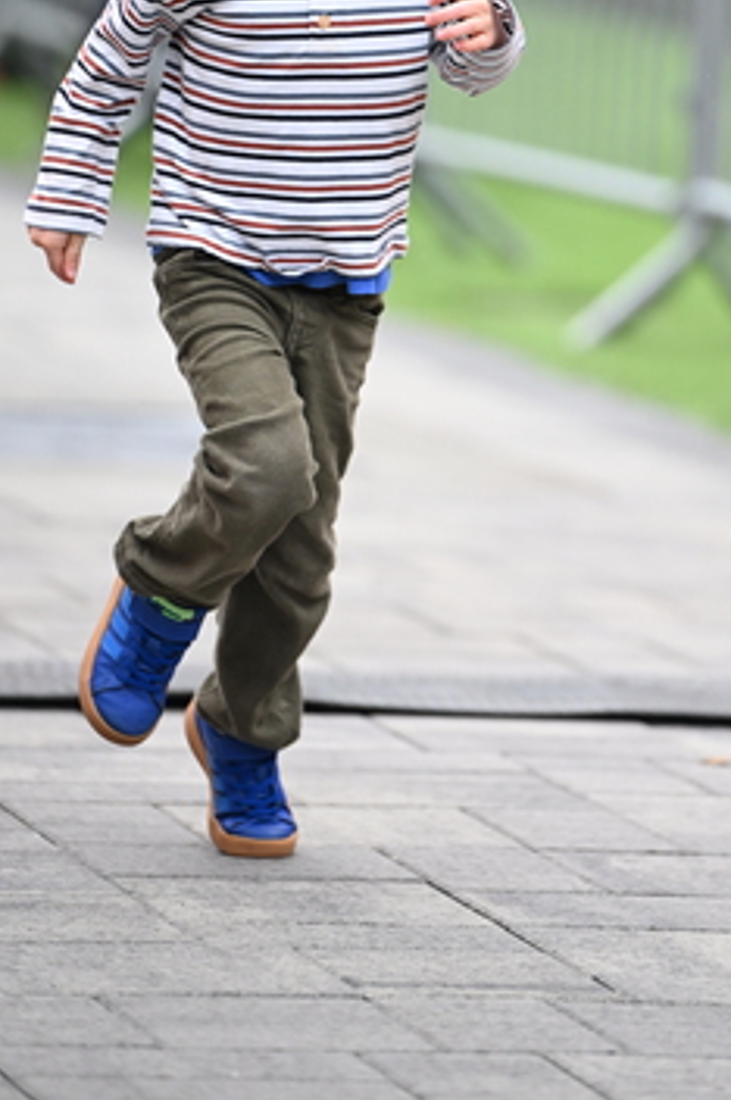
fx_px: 9552
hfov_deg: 4.4
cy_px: 275
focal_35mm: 313
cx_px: 492
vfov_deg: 6.6
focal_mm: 200
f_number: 2.8
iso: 1250
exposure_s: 1/1600
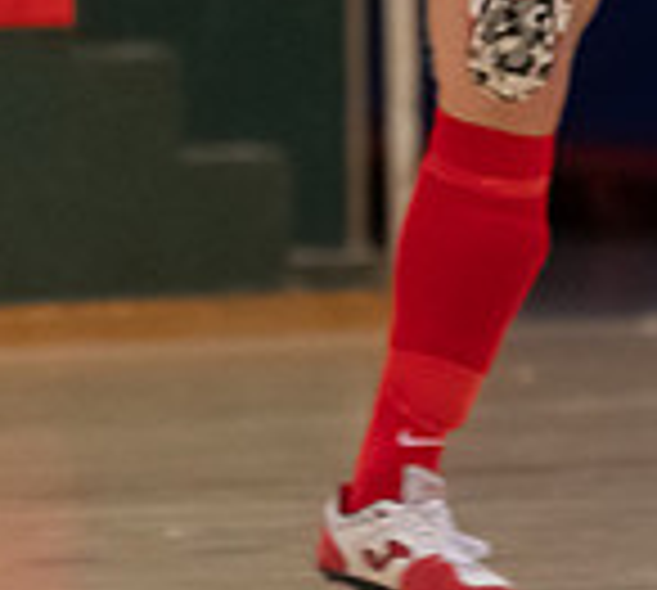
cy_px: -103
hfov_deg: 1.2
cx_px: 743
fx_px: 32232
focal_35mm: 1580
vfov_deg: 1.0
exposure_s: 1/800
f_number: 2.8
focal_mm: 200
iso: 800
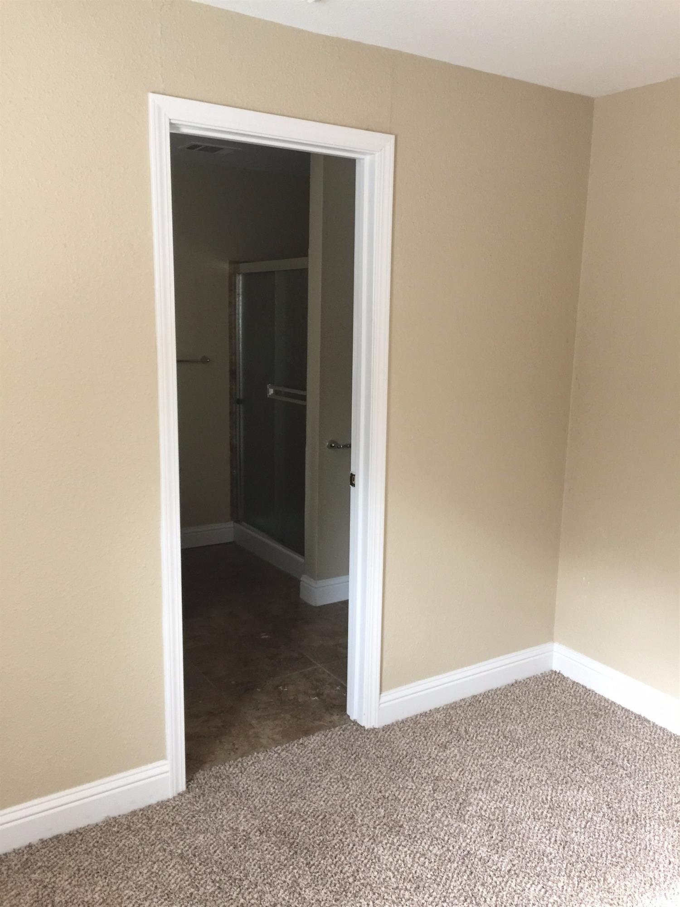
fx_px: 760
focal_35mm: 29
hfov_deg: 48.2
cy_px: 454
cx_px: 340
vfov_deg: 61.7
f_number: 2.2
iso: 100
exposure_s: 1/15
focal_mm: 4.15
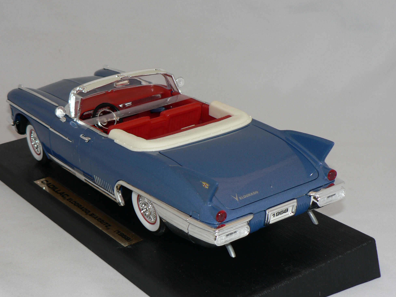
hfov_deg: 28.9
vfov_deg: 21.9
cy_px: 168
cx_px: 169
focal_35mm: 67
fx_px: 766
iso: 80
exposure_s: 1/60
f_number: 2.8
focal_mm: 8.6
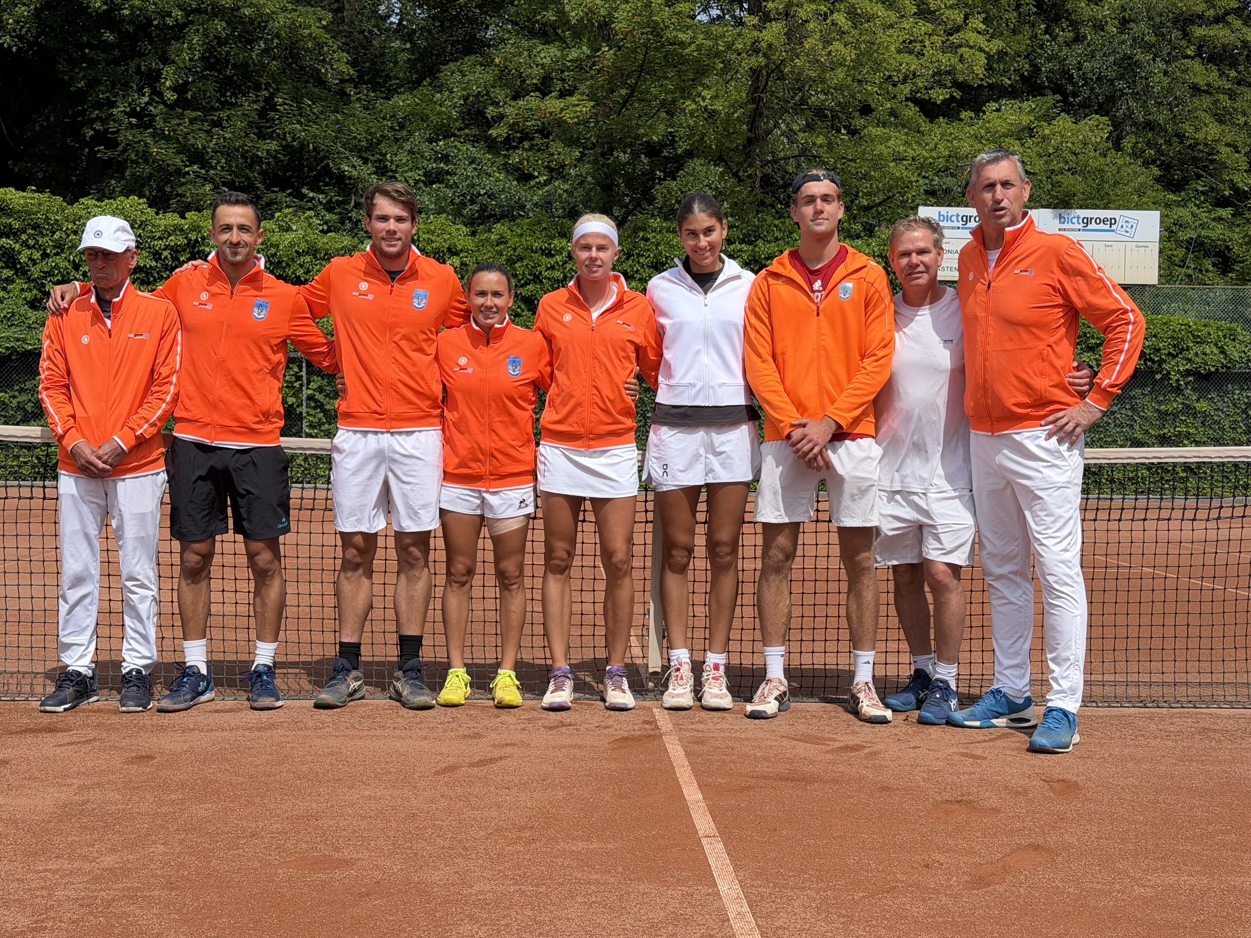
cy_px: 469
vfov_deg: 30.3
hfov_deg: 39.7
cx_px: 626
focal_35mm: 48
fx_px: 1735
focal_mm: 6.76
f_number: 1.78
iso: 64
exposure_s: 1/5587
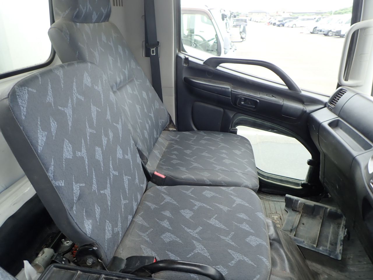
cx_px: 186
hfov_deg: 69.4
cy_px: 140
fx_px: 269
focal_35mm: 25
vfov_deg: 54.9
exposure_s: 1/125
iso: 100
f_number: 2.8
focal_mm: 4.5
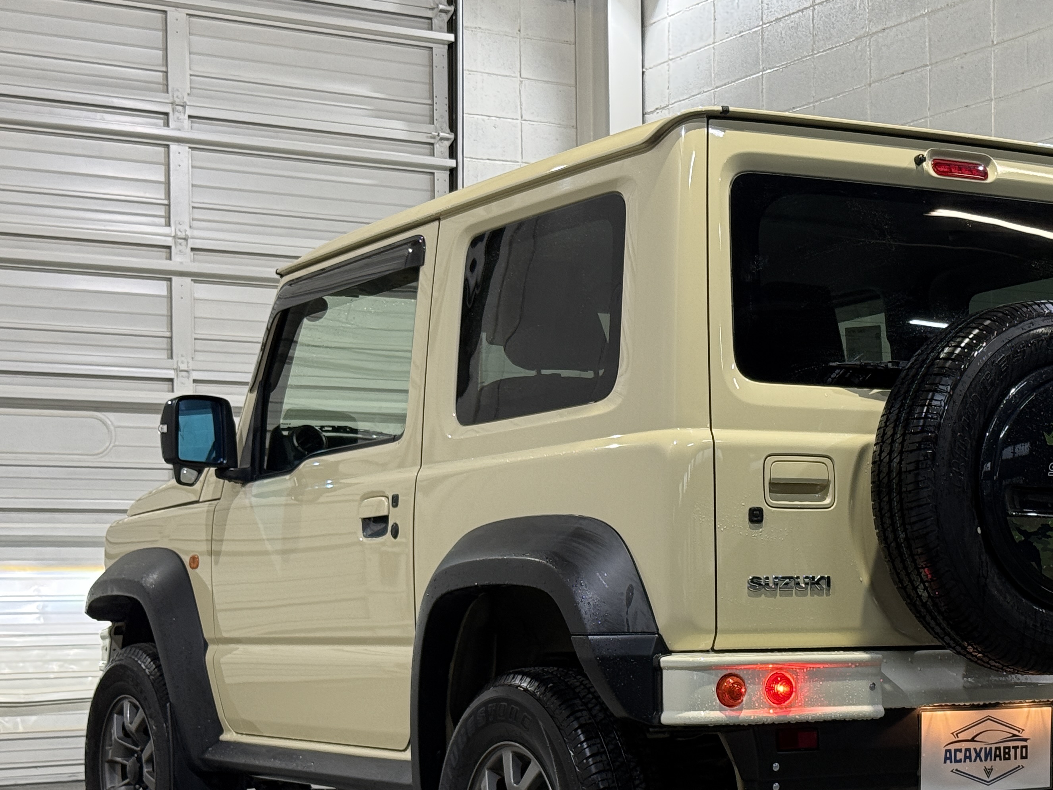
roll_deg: -0.1
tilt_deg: +0.5
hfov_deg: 26.5
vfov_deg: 20.0
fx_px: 2221
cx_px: 712
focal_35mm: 73
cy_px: 568
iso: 125
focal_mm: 6.76
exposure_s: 1/60
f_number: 1.78
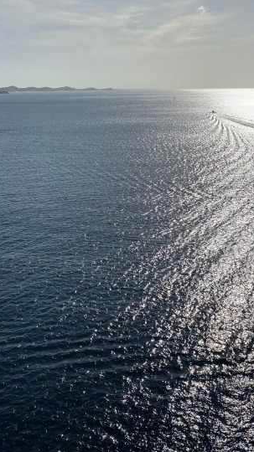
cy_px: 223
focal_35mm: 42
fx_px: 504
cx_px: 251
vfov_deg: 48.4
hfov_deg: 26.8
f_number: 1.8
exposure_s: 1/23256
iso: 40
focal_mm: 4.25
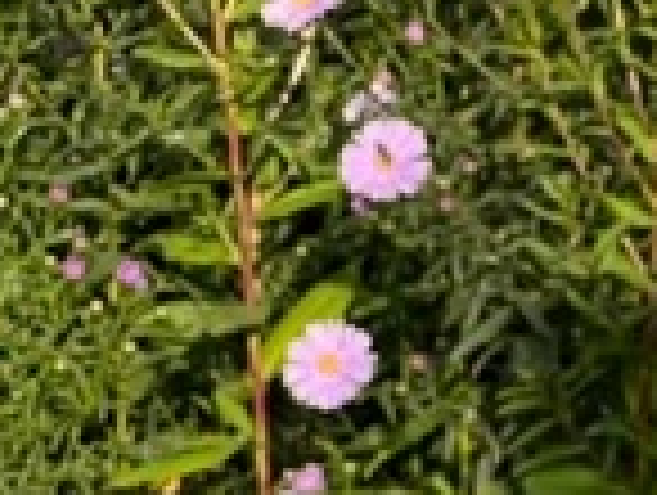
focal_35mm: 421
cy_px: 932
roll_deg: -1.1
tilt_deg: -14.6
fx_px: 8004
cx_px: 1562
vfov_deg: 3.5
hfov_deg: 4.6
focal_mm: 9
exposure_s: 1/252
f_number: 2.8
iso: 32
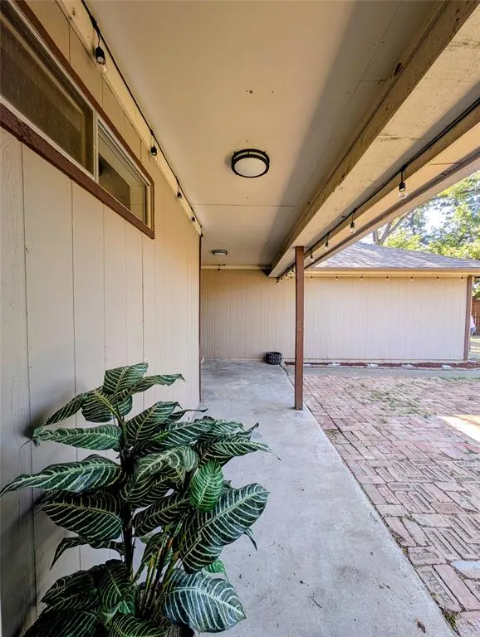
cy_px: 318
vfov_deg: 110.5
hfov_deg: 94.6
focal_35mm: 12
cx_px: 240
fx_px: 221
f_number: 1.95
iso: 40
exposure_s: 1/173
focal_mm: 2.23
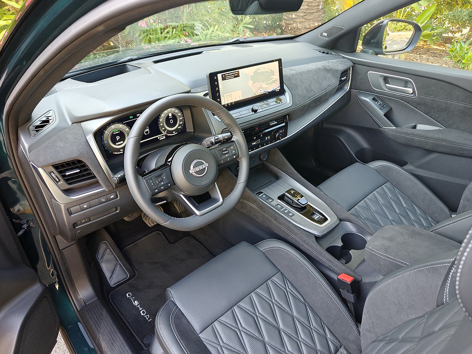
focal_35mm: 23
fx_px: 314
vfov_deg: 58.9
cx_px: 236
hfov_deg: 73.9
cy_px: 177
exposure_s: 1/101
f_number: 1.6
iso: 320
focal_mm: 6.06
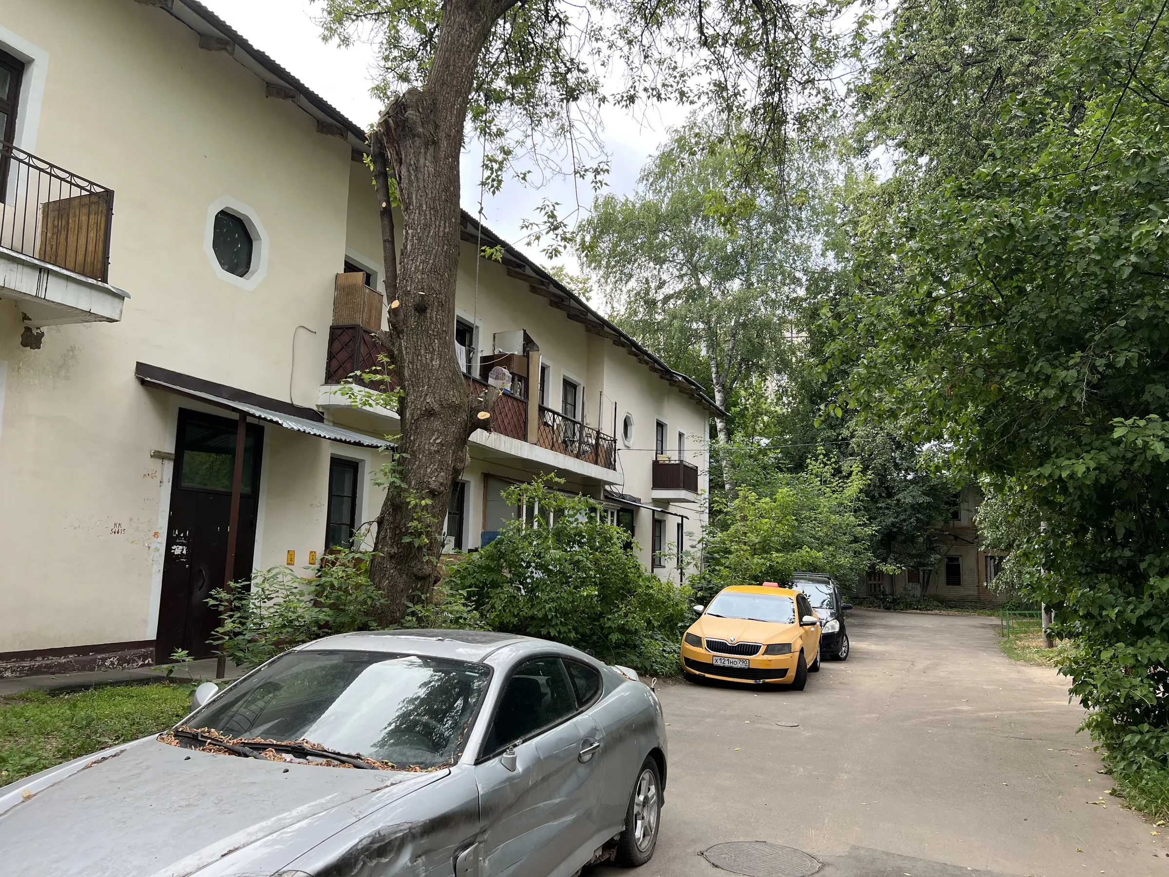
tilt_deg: +7.7
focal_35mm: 26
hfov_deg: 67.3
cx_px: 584
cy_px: 438
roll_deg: -1.6
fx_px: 878
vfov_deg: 53.1
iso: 50
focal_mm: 5.7
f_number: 1.5
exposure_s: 1/696
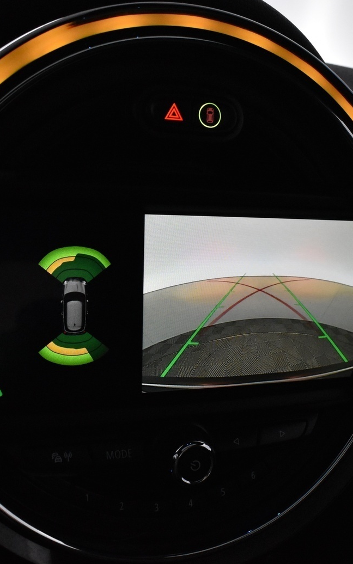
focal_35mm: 43
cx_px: 178
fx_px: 662
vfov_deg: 46.2
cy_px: 291
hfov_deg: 29.9
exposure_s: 1/160
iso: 3200
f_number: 6.3
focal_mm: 18
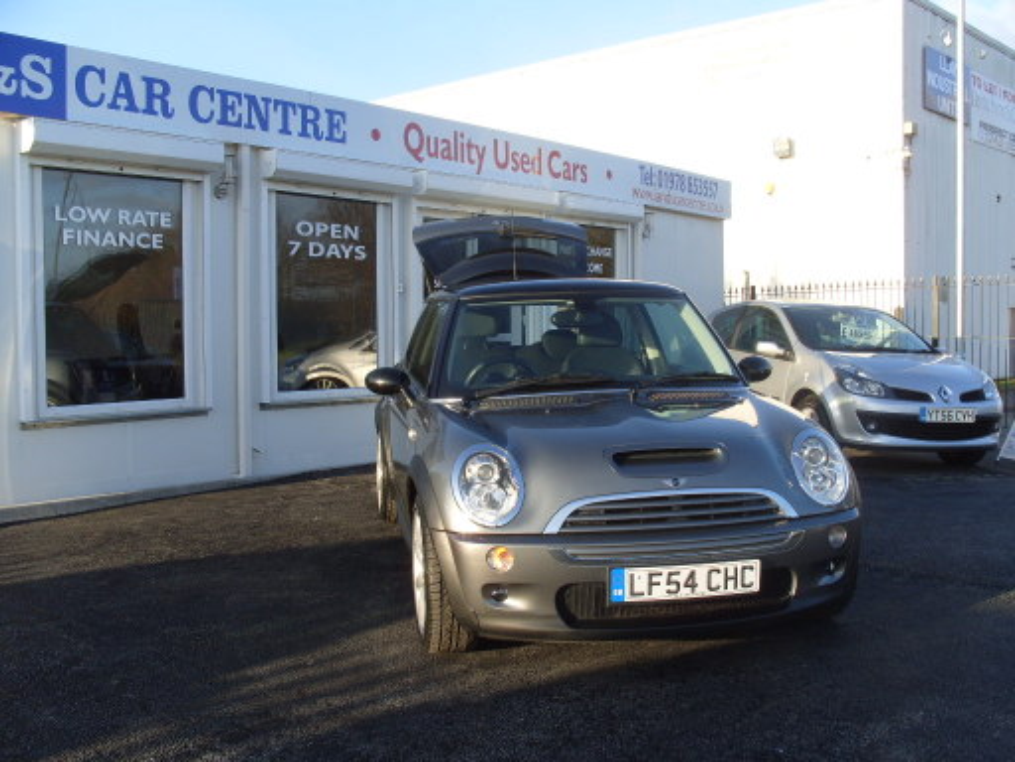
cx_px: 508
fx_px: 1026
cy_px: 381
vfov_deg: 40.7
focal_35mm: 35
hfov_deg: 52.6
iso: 80
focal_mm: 7.8
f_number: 4.8
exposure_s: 1/250
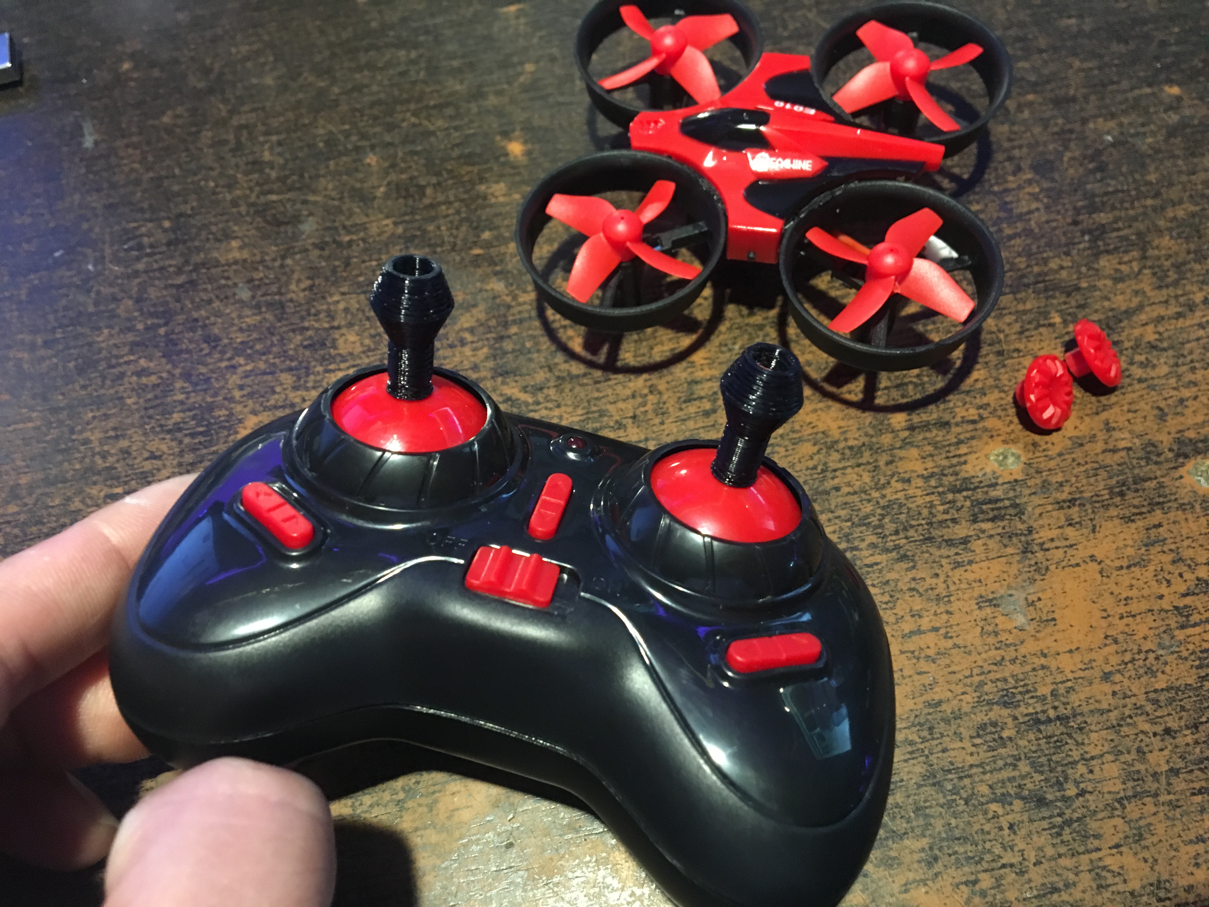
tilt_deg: -62.4
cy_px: 454
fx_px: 1013
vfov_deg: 48.2
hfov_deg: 61.7
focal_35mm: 29
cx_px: 604
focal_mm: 4.15
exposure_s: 1/17
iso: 400
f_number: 2.2
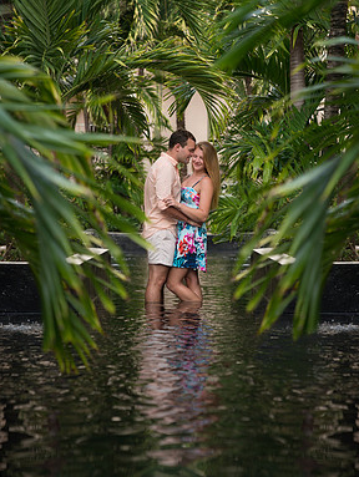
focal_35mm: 79
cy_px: 249
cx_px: 181
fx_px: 1091
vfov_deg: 24.7
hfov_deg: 18.7
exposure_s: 1/160
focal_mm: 70
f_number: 2.8
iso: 100
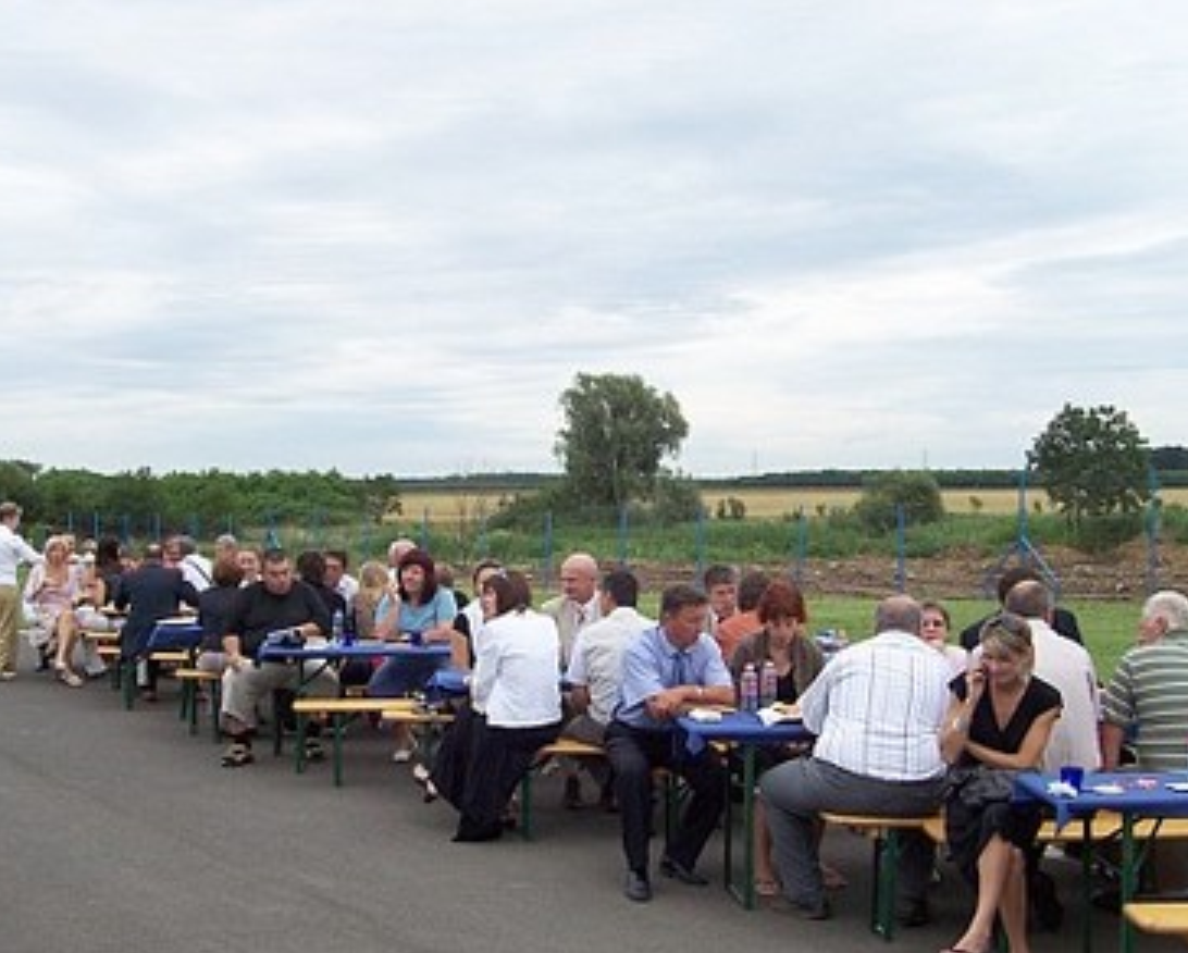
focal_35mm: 45
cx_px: 617
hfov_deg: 41.1
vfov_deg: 33.5
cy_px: 483
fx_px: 1584
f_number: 5.6
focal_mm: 7
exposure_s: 1/250
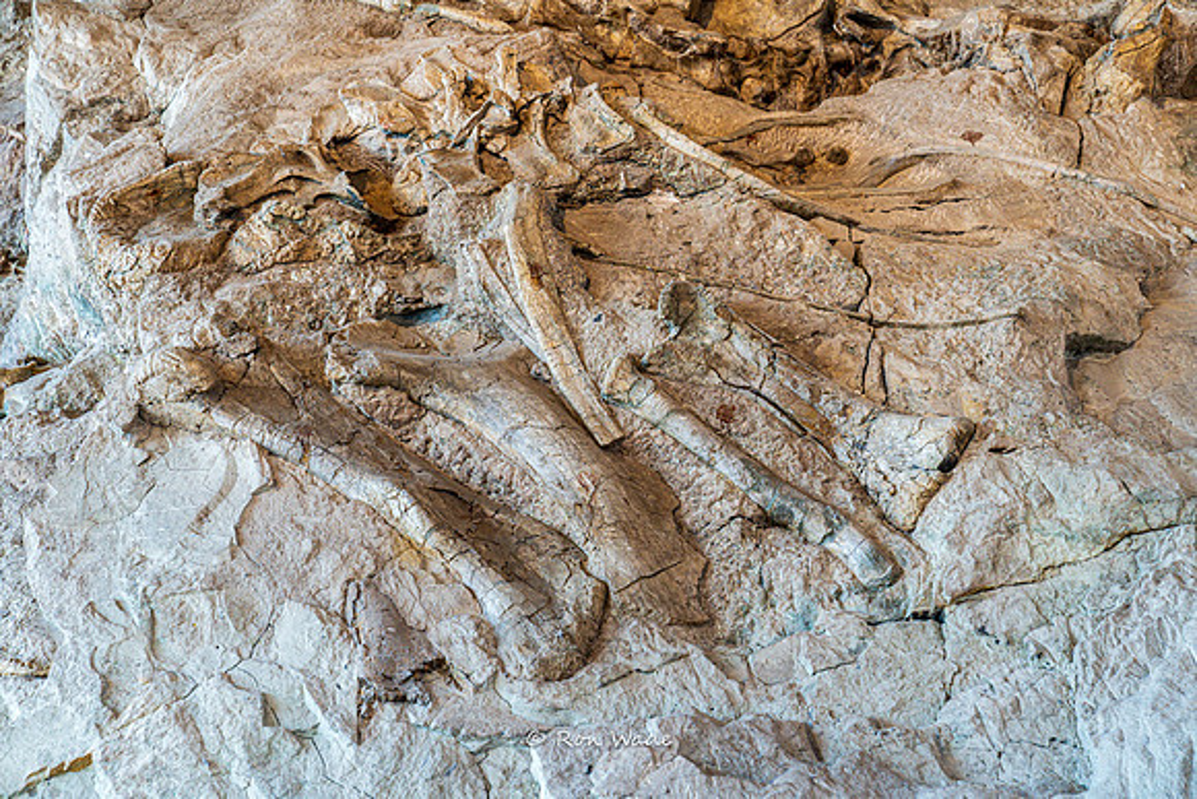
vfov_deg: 19.5
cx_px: 598
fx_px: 2328
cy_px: 400
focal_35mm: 70
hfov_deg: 28.8
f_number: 4
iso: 800
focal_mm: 70
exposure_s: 1/160
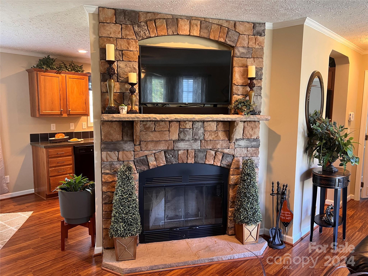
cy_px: 138
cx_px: 184
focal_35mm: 26
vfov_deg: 53.1
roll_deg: +0.2
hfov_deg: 67.3
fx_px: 276
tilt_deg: -6.0
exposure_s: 1/60
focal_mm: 5.7
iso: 200
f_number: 1.5
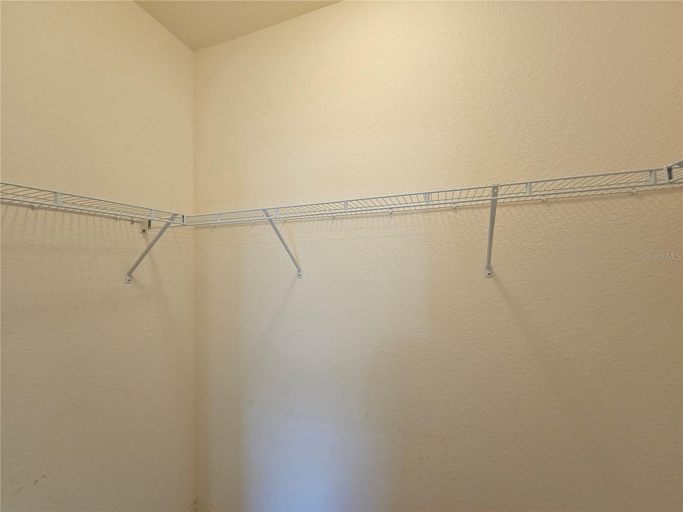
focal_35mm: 13
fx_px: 256
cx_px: 342
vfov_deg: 89.9
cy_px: 256
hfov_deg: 106.2
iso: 100
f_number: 2.2
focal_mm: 2.2
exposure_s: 1/60
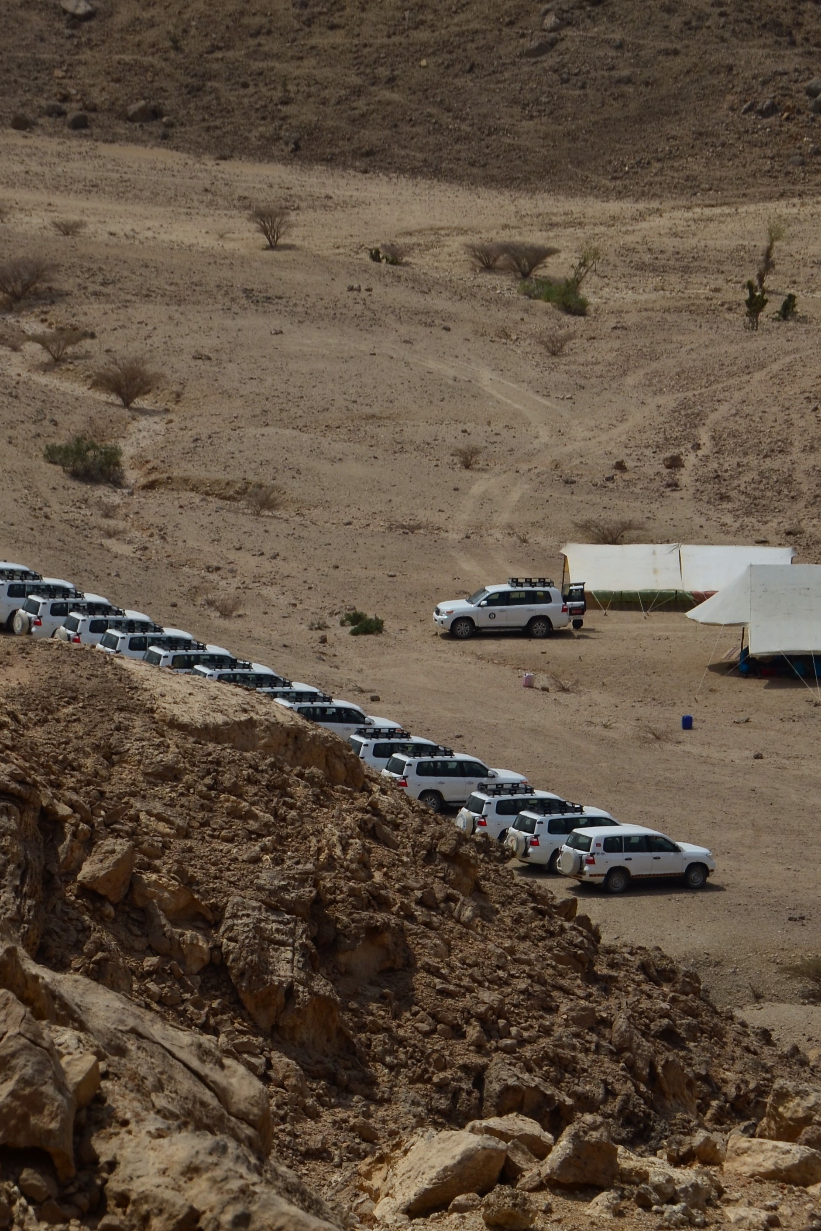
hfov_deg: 6.6
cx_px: 284
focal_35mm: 209
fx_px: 7148
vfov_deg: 9.8
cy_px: 614
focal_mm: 92
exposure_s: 1/1250
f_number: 9
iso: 100
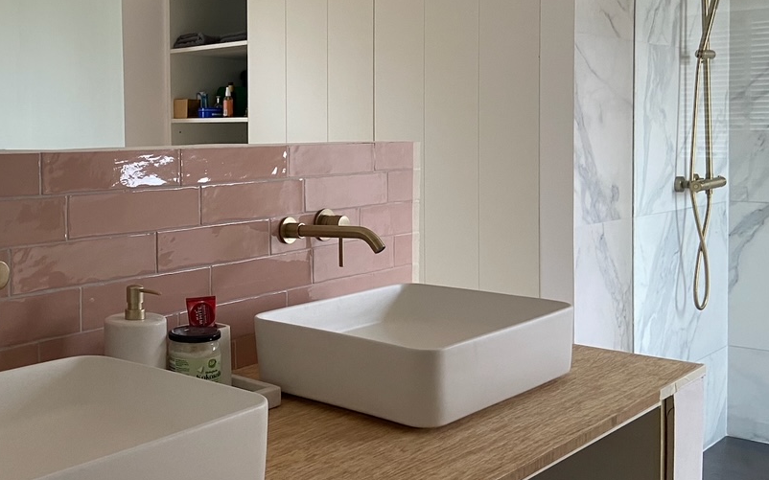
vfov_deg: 29.1
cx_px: 204
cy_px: 179
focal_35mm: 44
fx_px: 922
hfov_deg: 44.0
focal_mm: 4.25
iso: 160
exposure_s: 1/60
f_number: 1.8
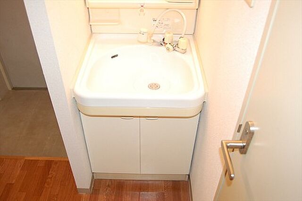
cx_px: 151
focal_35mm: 30
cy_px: 100
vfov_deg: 43.5
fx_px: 251
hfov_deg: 62.0
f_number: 5
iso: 1600
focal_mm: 20
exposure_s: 1/60
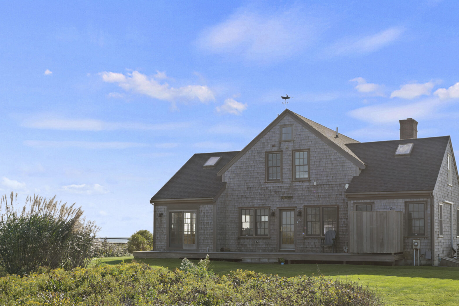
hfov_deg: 48.6
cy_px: 206
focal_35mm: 39
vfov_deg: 33.9
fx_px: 497
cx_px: 311
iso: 50
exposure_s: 1/200
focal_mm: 24
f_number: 5.6
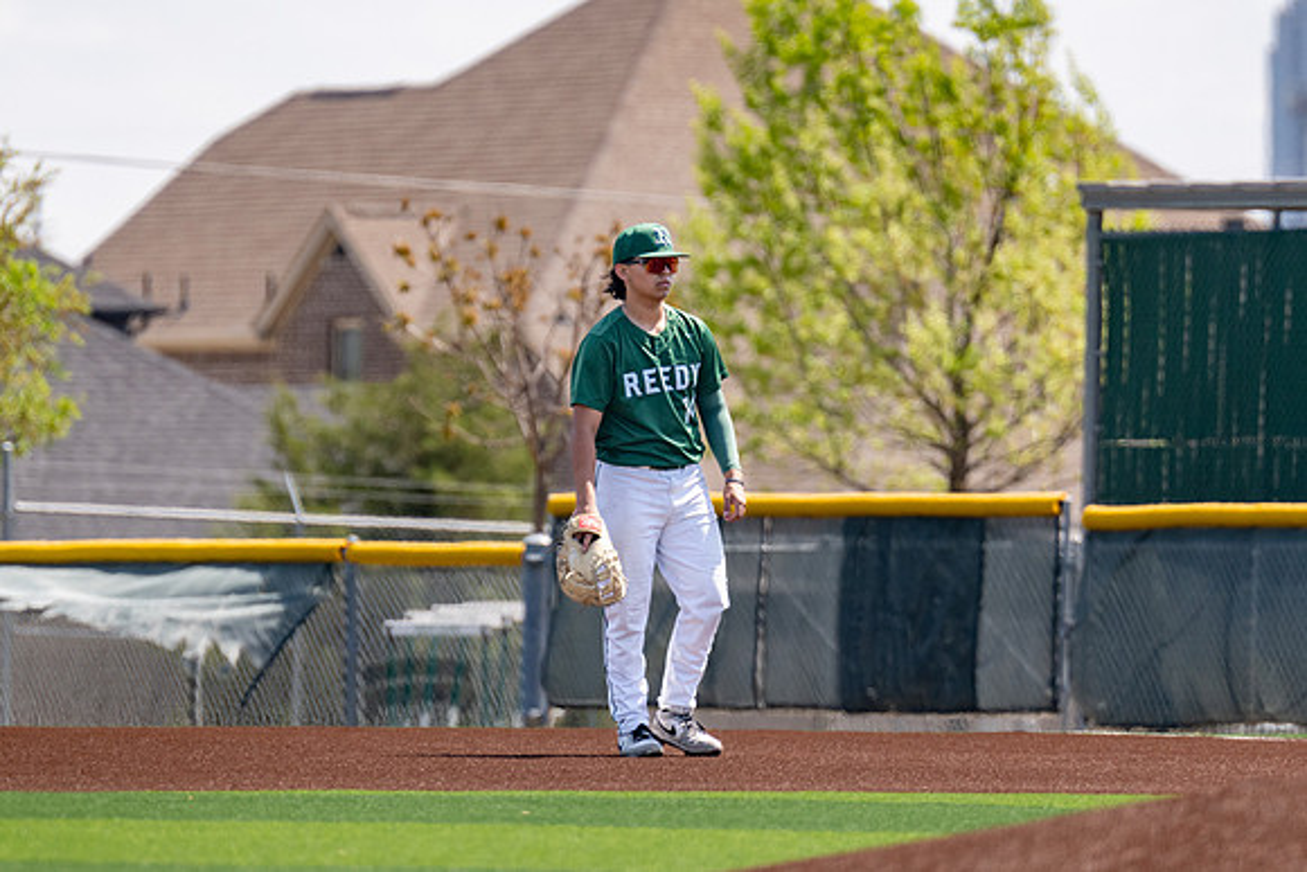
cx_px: 677
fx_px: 16710
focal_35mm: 460
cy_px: 461
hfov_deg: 4.5
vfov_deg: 3.0
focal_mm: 280
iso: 320
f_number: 4
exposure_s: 1/2000
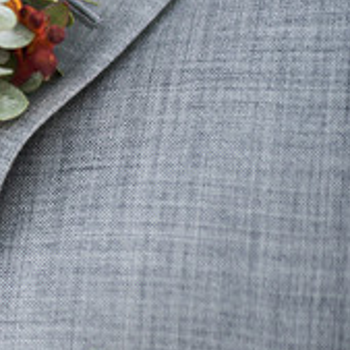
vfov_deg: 9.6
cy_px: 180
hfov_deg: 9.2
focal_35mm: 183
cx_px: -244
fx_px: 2093
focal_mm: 58
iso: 100
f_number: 1.4
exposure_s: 1/800
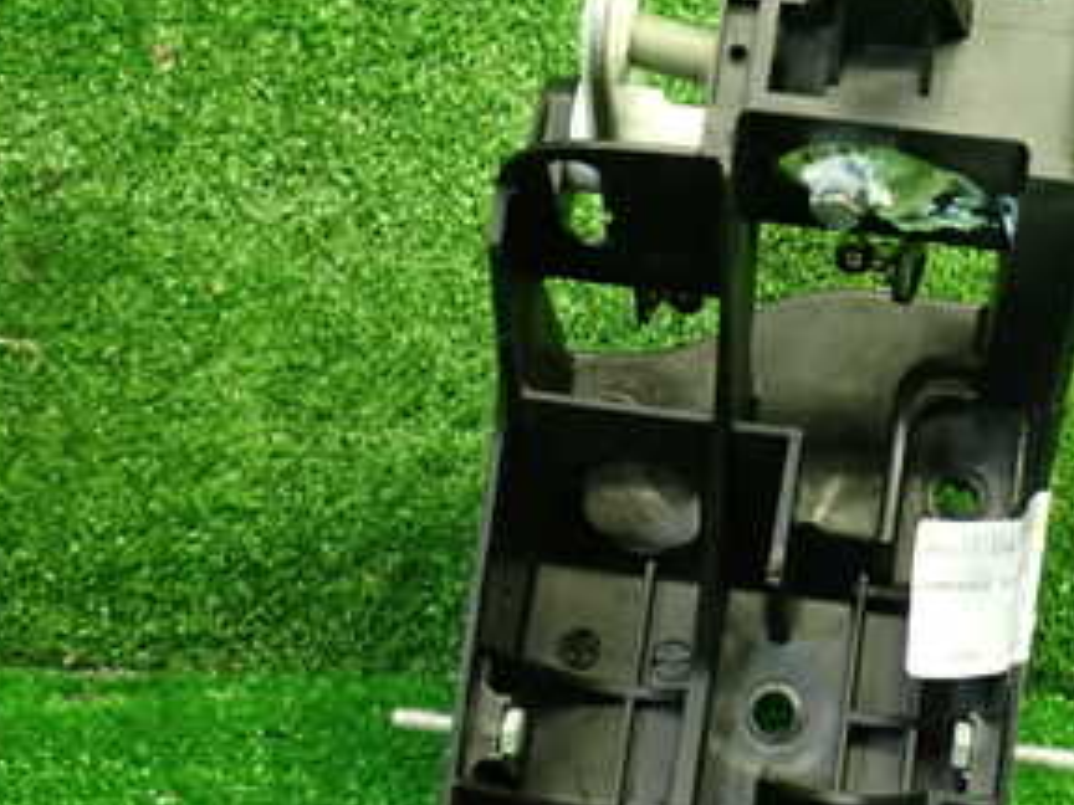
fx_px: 2327
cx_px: 824
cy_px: 287
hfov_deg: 25.6
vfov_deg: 19.6
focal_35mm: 75
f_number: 2.5
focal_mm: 6.37
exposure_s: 1/40
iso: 400
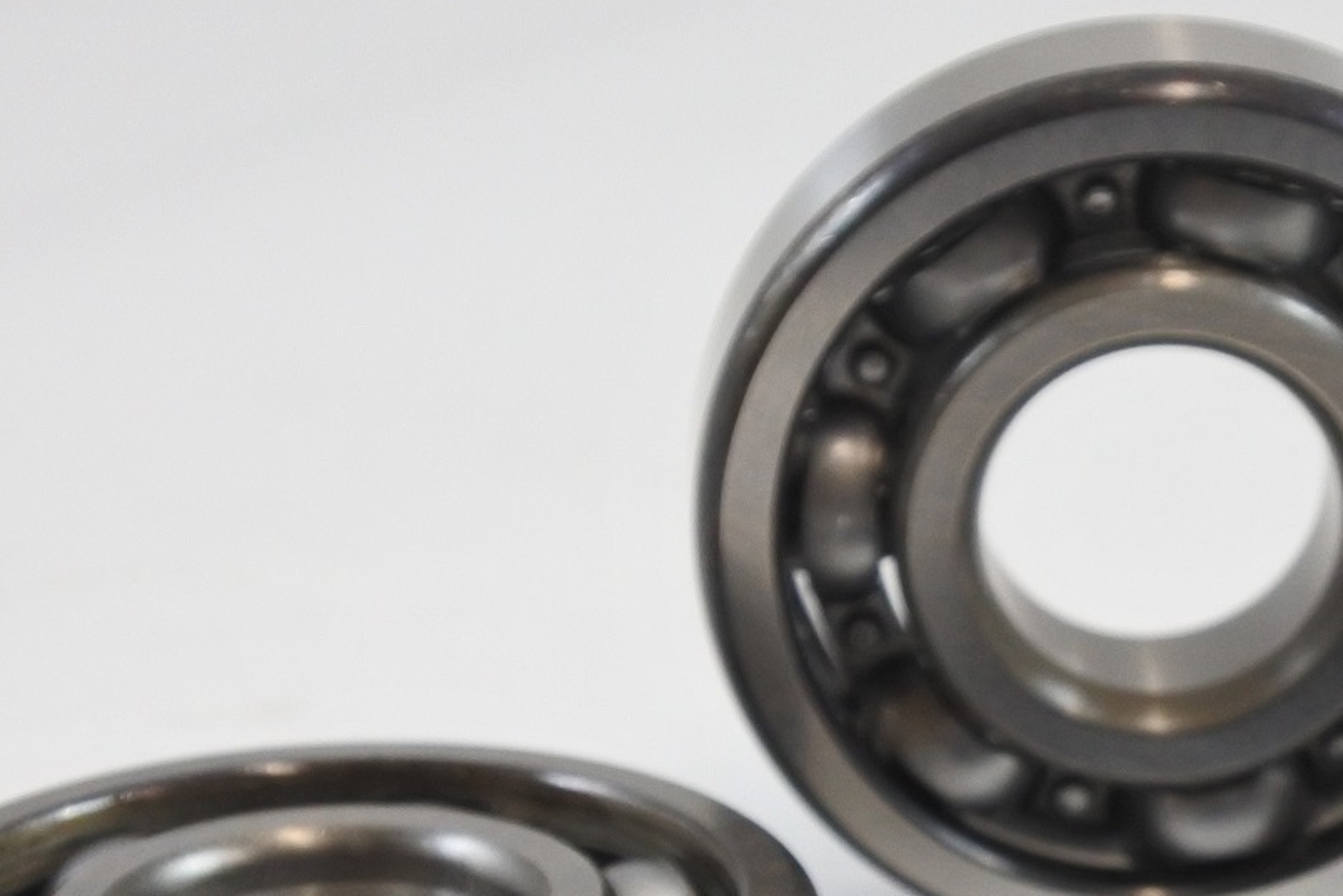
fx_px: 5000
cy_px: 768
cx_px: 1130
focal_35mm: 134
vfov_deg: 10.2
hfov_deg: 15.2
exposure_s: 1/125
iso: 720
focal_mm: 23.6
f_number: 5
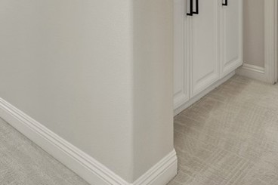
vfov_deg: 28.9
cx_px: 103
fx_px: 301
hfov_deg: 49.1
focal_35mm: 39
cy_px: -44
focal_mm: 14
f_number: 6.3
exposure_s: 1/6
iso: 320
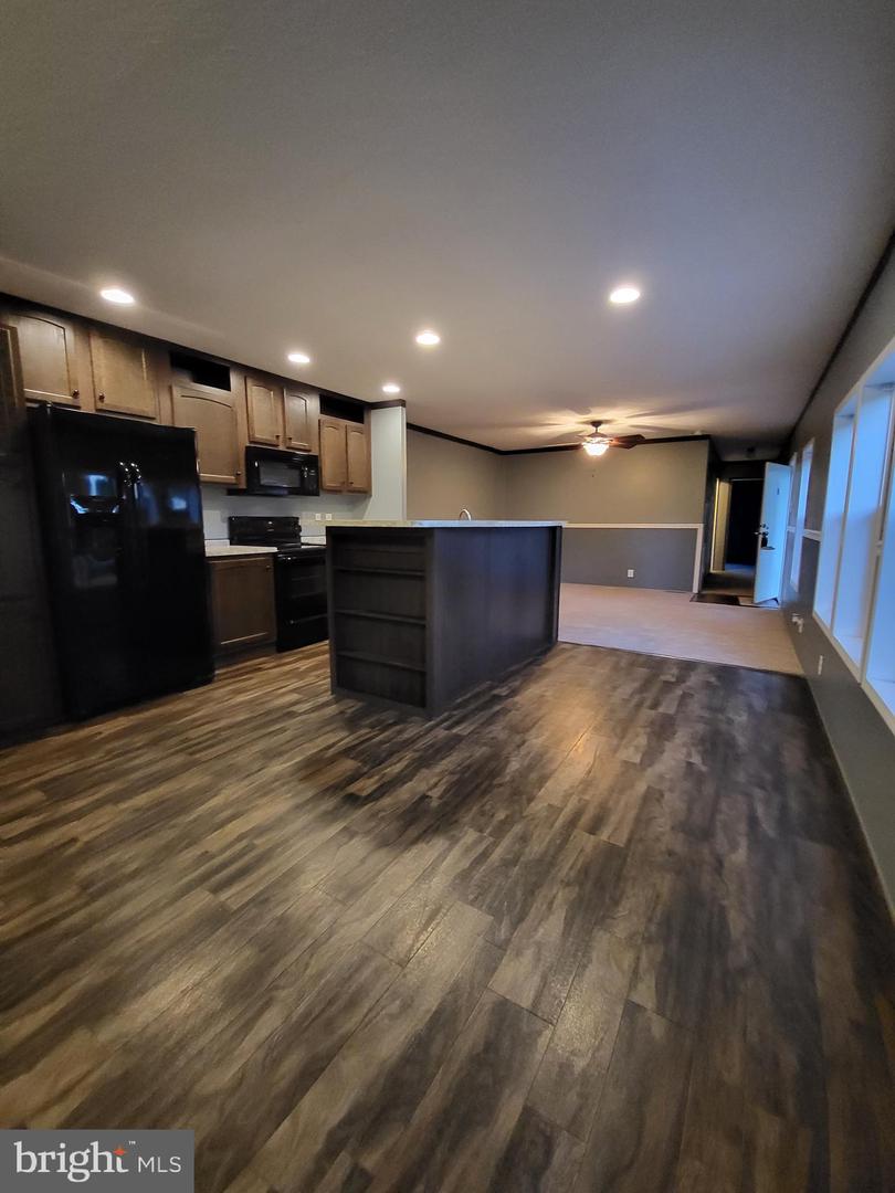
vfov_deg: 106.2
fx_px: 448
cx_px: 448
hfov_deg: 89.9
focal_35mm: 13
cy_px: 596
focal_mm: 1.74
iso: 800
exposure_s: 1/24
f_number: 2.2
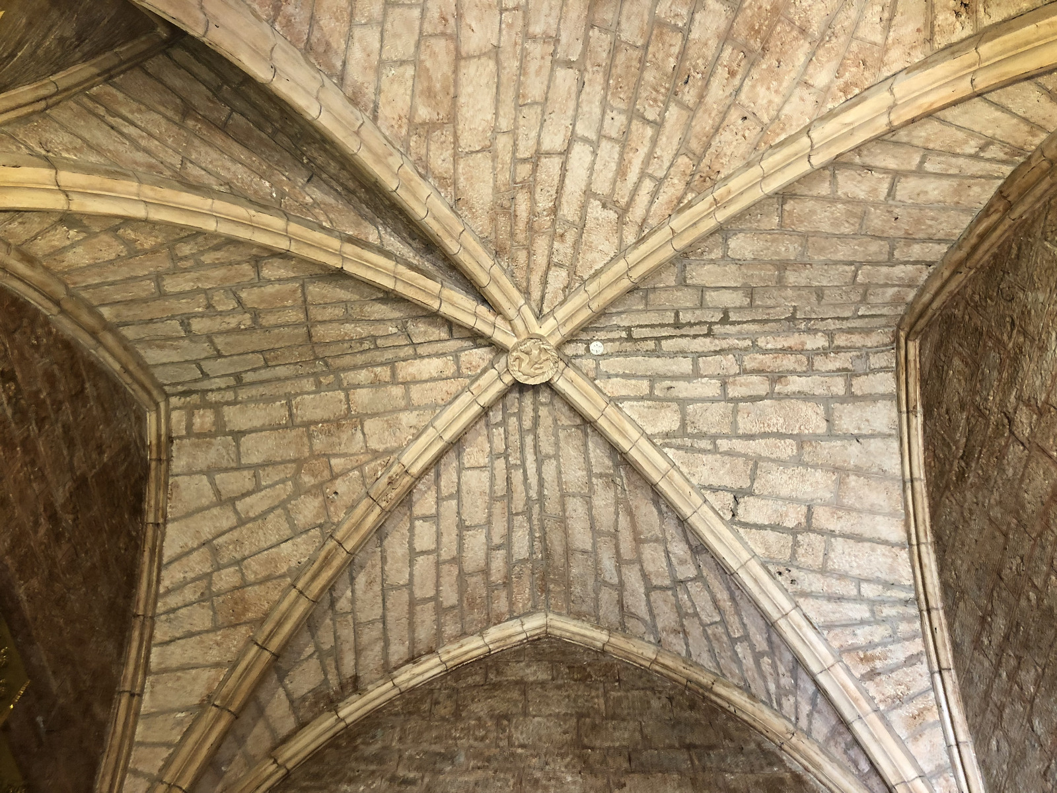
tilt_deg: +62.8
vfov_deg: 49.7
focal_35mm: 28
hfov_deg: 63.4
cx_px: 528
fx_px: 855
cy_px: 396
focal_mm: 4
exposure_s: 1/17
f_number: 1.8
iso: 50
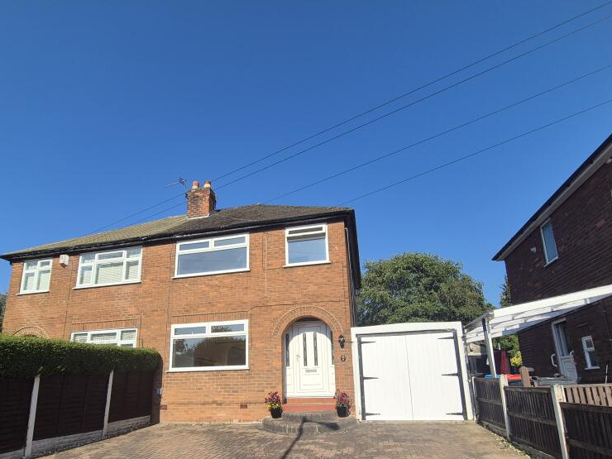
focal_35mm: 18
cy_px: 310
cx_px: 290
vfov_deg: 69.3
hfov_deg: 87.7
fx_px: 318
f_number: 2.2
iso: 50
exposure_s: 1/2440
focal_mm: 2.2
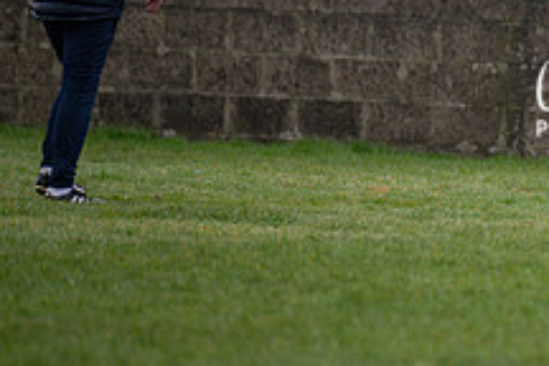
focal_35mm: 807
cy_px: 50
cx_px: 702
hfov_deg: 2.6
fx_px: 12306
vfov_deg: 1.7
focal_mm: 300
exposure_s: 1/1000
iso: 500
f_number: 2.8
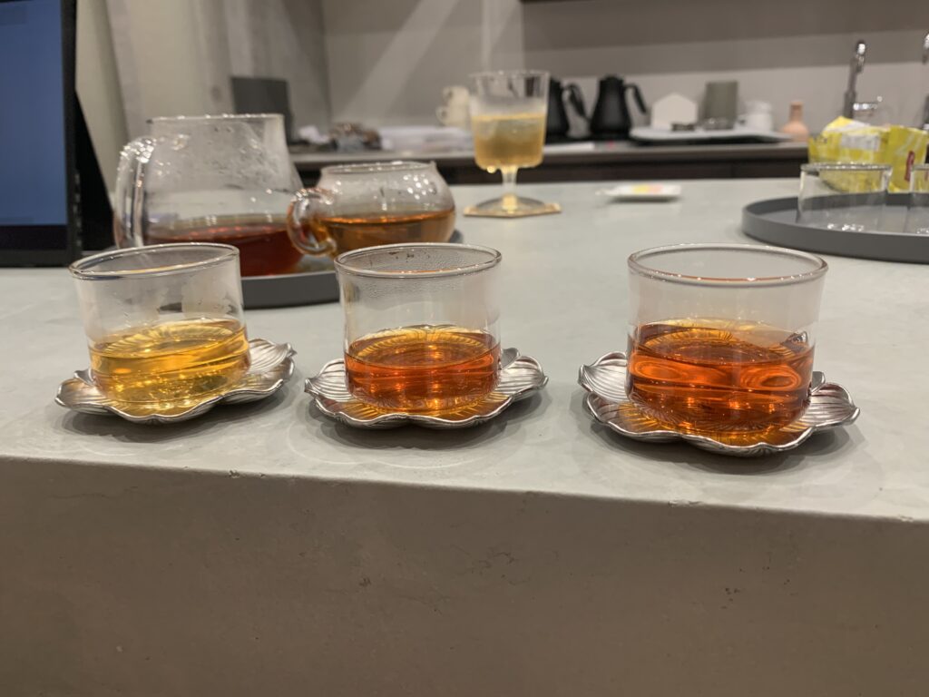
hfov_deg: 67.3
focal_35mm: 26
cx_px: 464
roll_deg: +2.2
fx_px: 698
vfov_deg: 53.1
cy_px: 348
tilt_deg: -18.0
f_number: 1.8
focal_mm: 4.25
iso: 100
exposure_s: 1/50
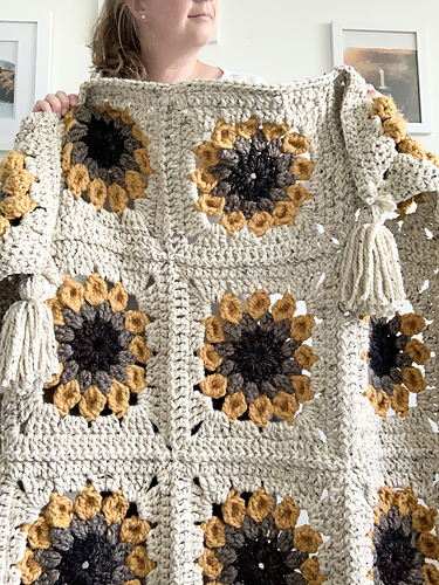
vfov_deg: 56.8
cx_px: 220
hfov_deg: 44.2
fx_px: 541
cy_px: 292
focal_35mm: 32
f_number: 2.2
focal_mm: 2.87
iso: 160
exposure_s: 1/60
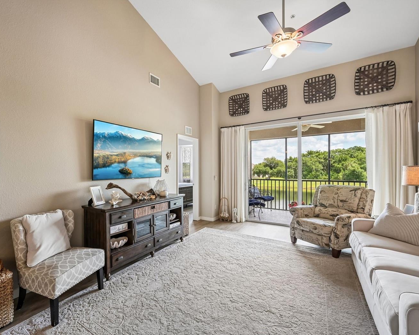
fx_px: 198
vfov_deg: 80.4
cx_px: 174
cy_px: 169
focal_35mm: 16
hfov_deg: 92.3
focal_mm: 14
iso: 400
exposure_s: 1/50
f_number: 8
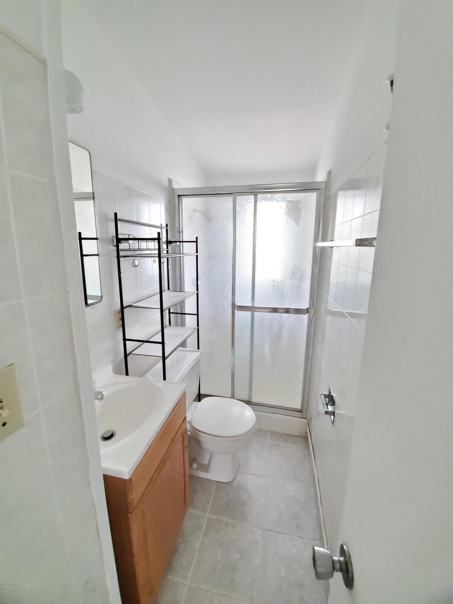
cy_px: 302
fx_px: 227
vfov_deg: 106.2
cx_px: 226
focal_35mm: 13
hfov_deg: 89.9
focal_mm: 1.8
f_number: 2.2
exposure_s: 1/33
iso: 800
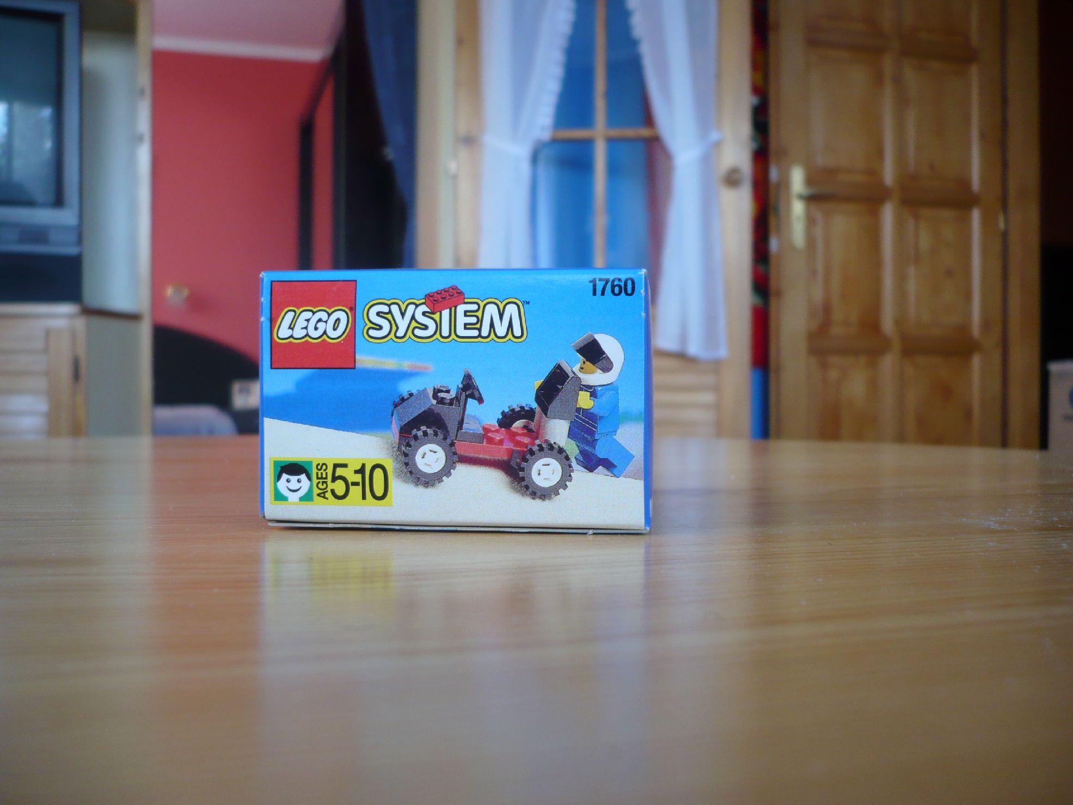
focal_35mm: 35
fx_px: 1085
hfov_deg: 52.6
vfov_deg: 40.7
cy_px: 402
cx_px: 536
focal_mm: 5.8
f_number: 2.8
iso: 100
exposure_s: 1/30
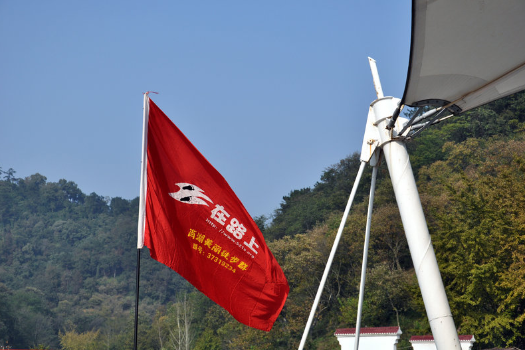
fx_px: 1371
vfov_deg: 14.6
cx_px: 264
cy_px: 176
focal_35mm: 94
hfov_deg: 21.7
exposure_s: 1/800
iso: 200
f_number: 9
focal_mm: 62
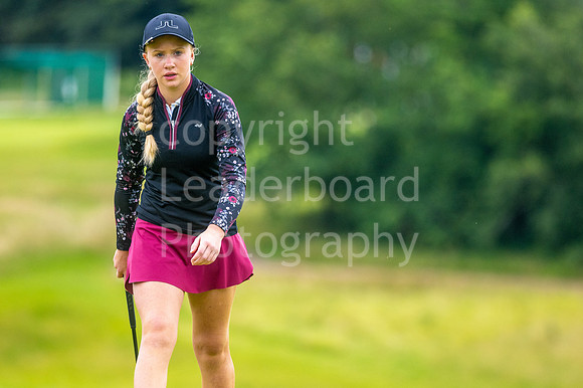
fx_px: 7283
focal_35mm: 450
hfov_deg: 4.6
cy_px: 194
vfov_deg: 3.1
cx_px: 292
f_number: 4.5
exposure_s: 1/1600
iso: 320
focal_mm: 300
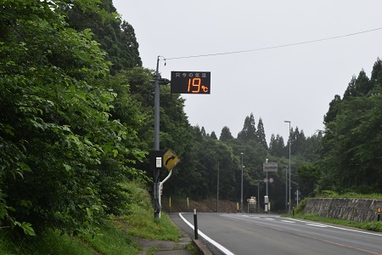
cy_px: 128
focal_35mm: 82
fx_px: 875
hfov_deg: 24.6
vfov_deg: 16.6
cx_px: 191
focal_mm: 55
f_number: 7.1
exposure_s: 1/200
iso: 400
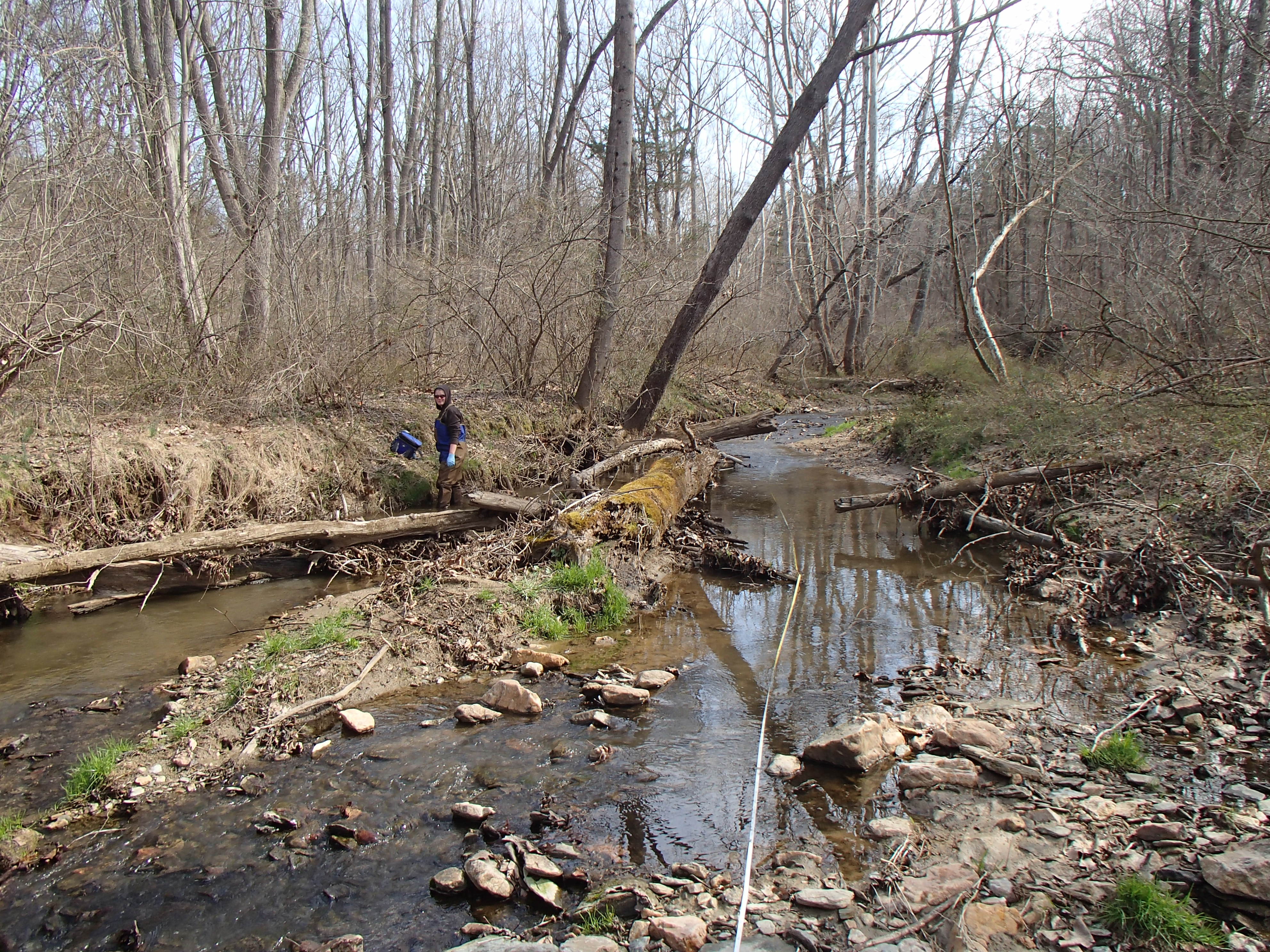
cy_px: 476
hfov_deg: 63.4
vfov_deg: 49.7
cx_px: 635
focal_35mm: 28
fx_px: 1027
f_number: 3.9
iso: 100
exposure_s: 1/160
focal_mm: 5
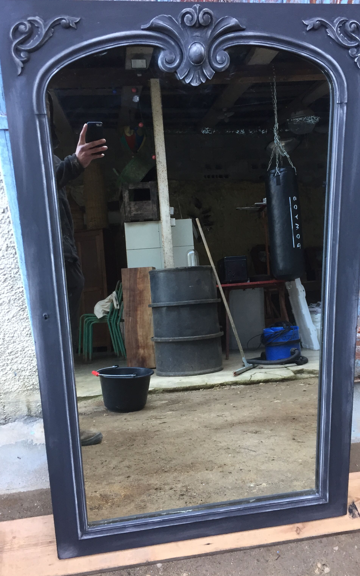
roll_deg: -3.9
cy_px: 274
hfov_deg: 38.3
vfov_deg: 58.1
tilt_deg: -34.9
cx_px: 201
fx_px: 518
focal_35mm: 33
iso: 50
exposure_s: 1/33
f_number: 2.2
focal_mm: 4.15
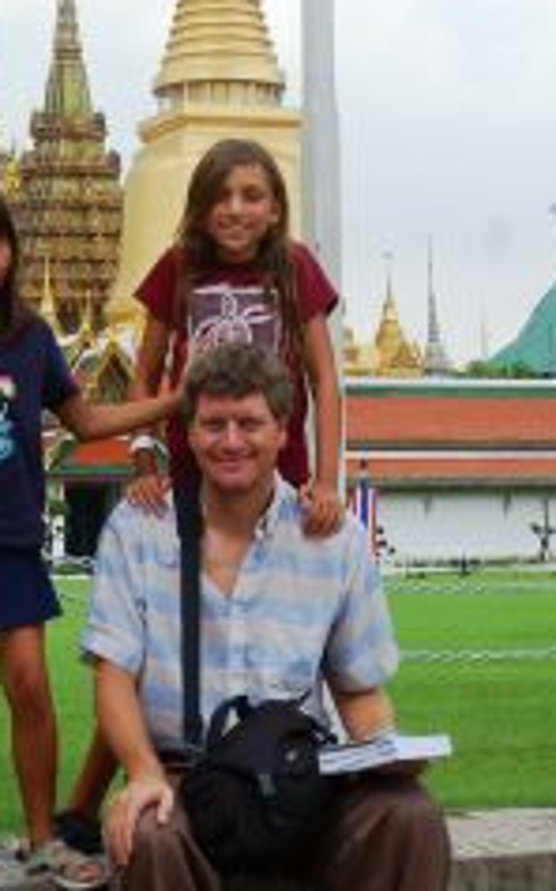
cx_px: 23
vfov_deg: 19.3
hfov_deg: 12.0
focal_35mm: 108
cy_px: 530
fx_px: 2620
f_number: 7.1
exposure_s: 1/200
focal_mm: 28
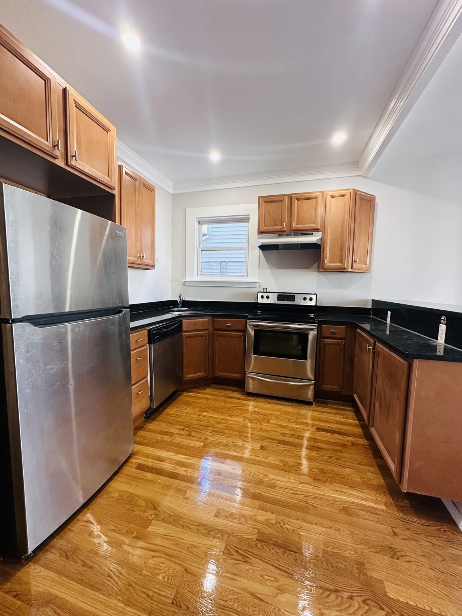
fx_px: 249
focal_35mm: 14
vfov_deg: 102.1
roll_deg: -1.5
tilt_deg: -3.8
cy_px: 308
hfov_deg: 85.7
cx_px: 231
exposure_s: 1/60
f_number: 2.2
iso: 160
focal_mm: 2.22
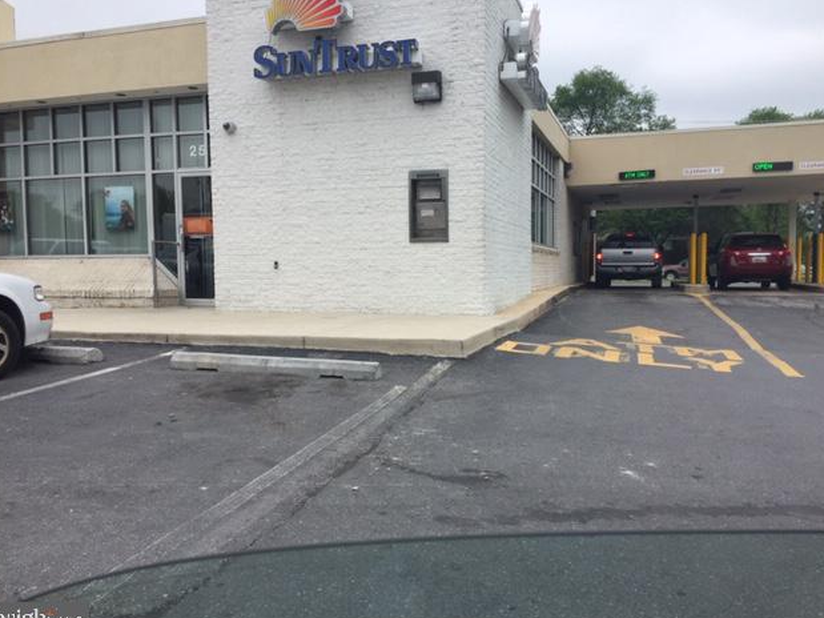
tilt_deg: -3.9
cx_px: 411
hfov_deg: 60.0
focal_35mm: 30
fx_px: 714
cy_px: 317
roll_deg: +0.6
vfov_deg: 46.8
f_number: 2.2
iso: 32
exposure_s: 1/898
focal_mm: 4.15
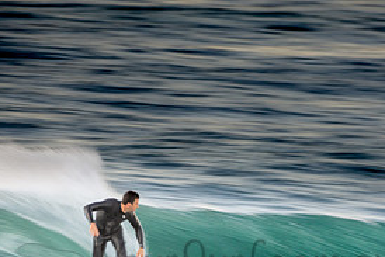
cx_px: 244
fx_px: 17012
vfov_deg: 0.9
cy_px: 249
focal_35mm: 1590
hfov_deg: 1.3
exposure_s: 1/20
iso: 100
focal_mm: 500
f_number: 8
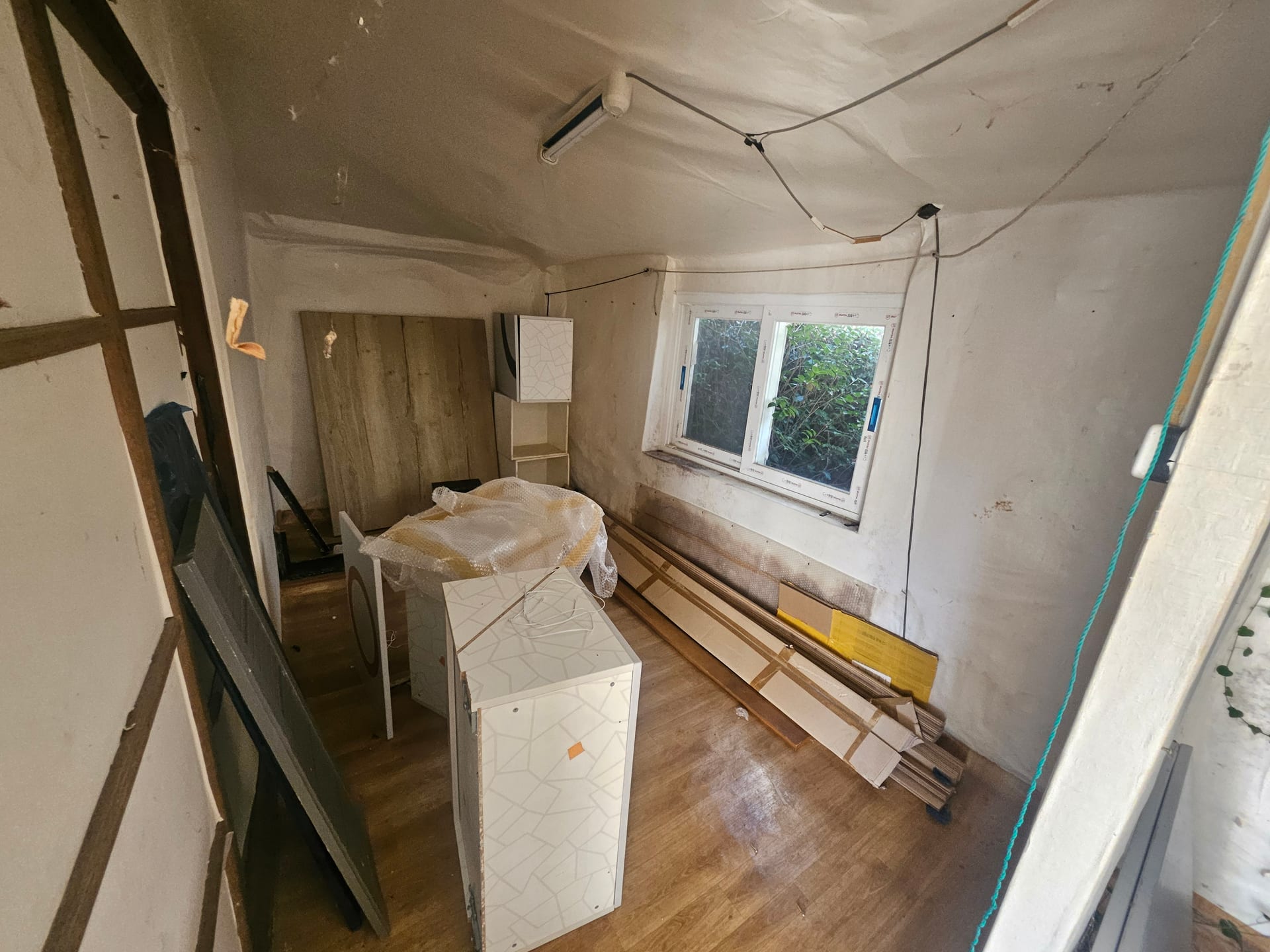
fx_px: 477
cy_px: 476
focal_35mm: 13
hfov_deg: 106.2
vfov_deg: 89.9
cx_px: 635
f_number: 2.2
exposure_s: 1/60
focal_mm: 1.7
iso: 200
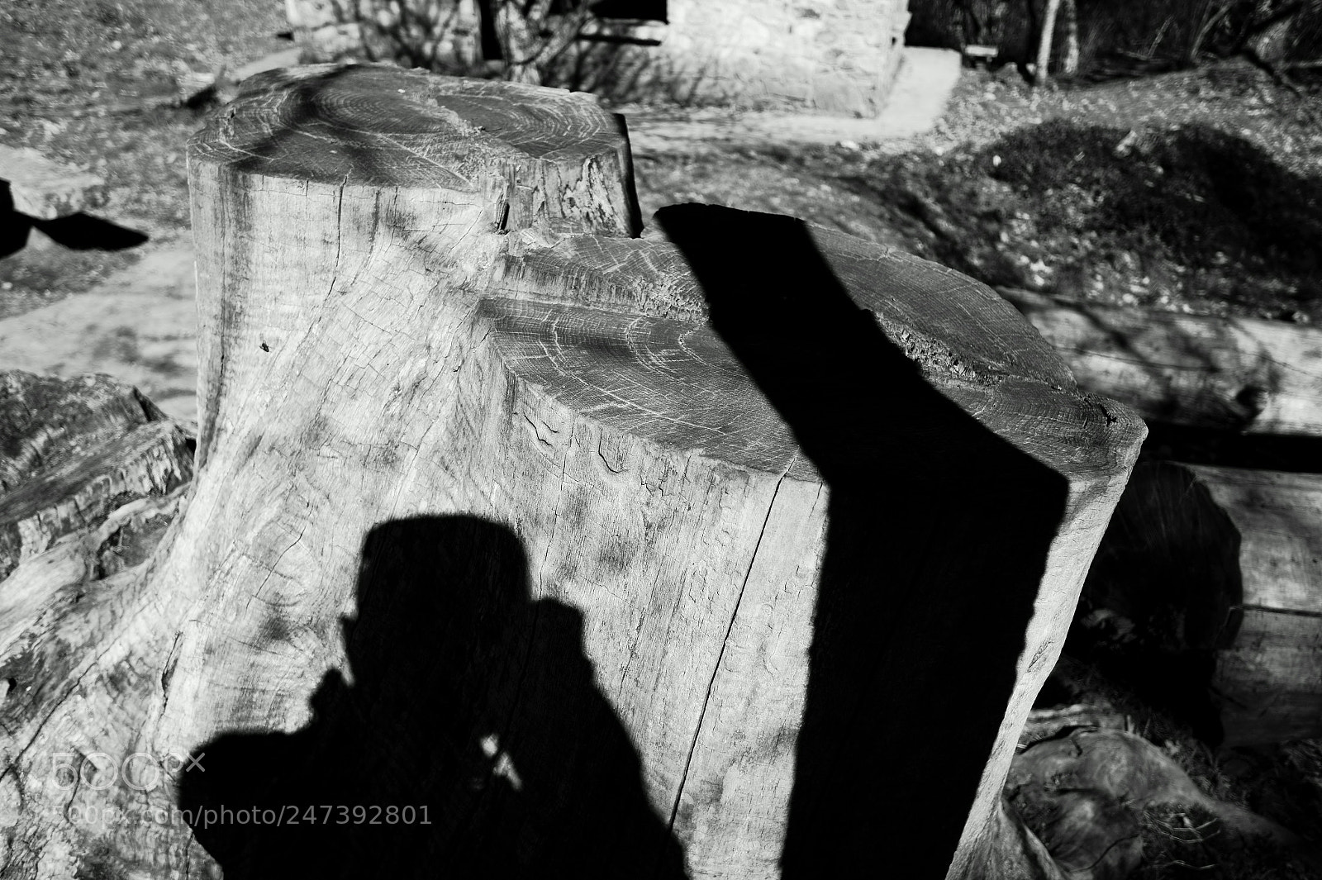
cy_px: 440
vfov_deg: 43.6
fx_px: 1101
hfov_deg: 62.0
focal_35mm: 30
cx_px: 661
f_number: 3.5
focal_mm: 20
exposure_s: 1/640
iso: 100
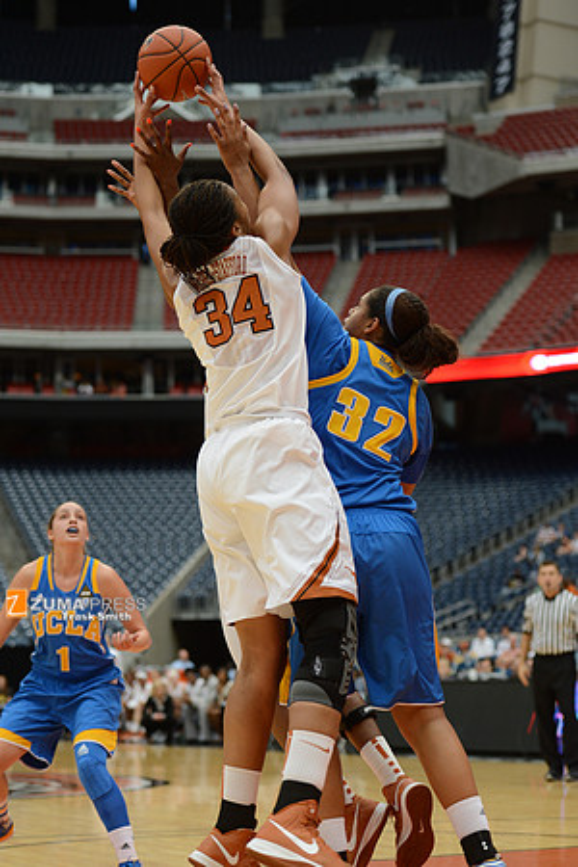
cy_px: 434
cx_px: 289
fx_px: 1686
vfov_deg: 28.8
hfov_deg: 19.5
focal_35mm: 70
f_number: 2.8
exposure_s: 1/1250
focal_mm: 70
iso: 1000
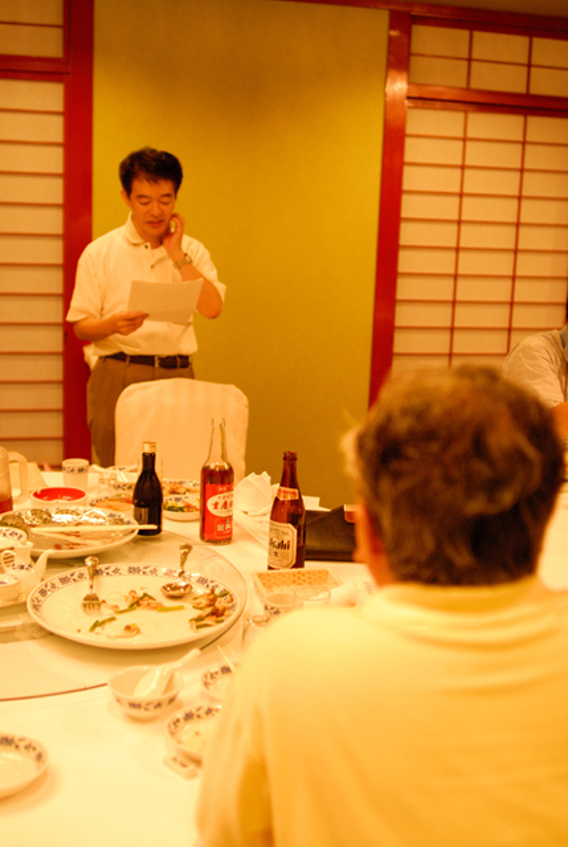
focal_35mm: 42
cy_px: 424
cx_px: 284
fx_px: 990
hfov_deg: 32.0
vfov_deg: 46.3
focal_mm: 28
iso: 800
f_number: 2
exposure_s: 1/80
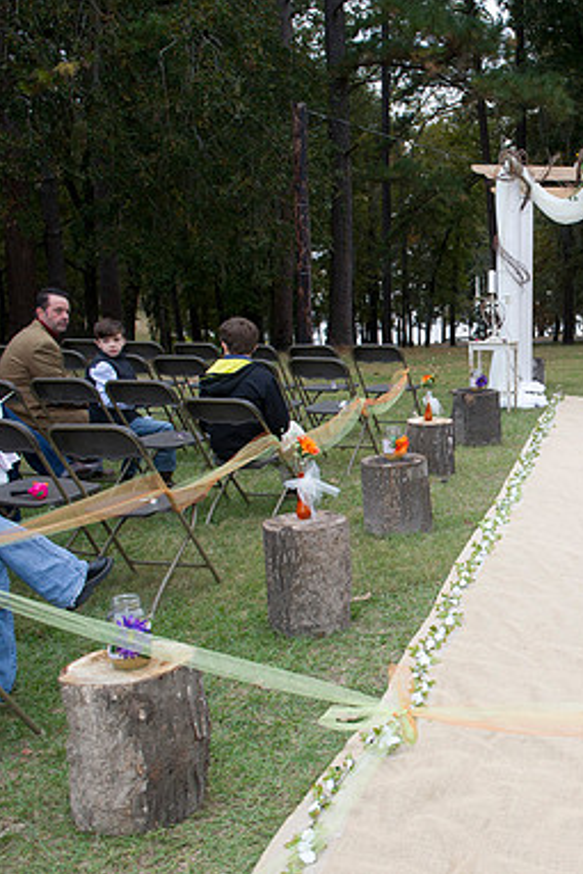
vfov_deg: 44.5
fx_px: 1068
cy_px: 435
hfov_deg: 28.9
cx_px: 565
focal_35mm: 44
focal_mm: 29
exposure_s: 1/125
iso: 800
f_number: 7.1
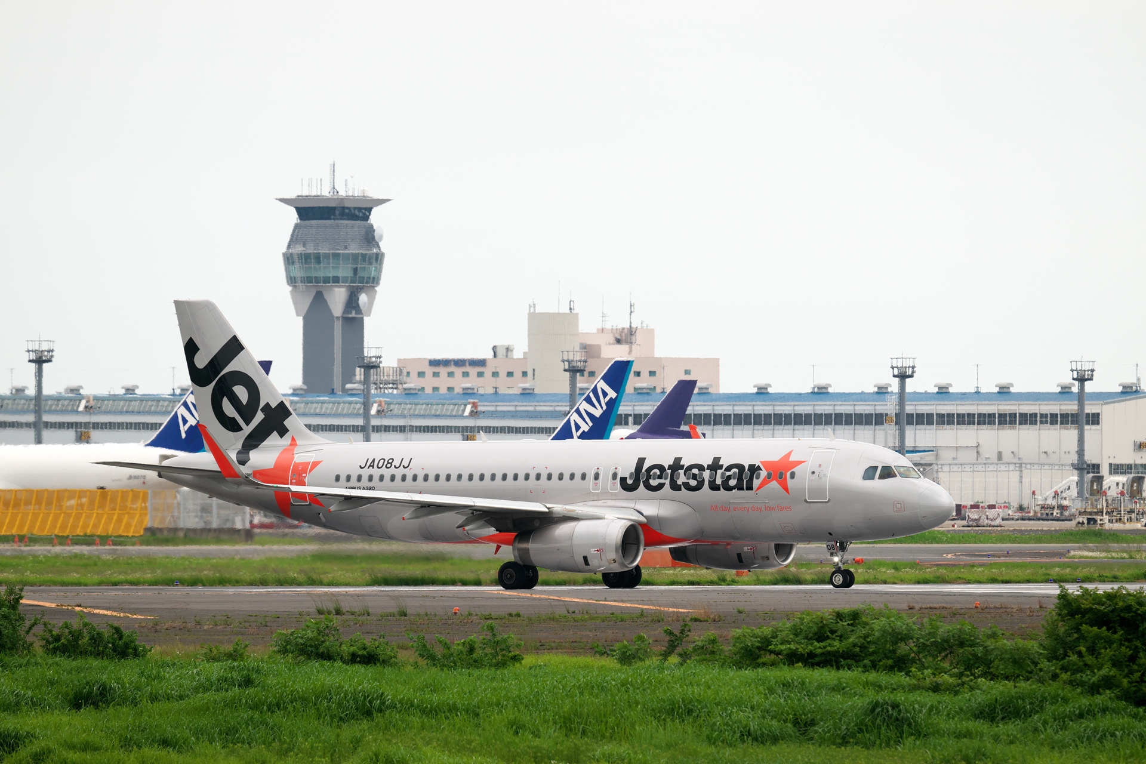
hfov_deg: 5.7
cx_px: 573
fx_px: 11459
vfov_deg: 3.8
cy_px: 382
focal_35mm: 360
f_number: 8
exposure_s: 1/1250
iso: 400
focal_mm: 360
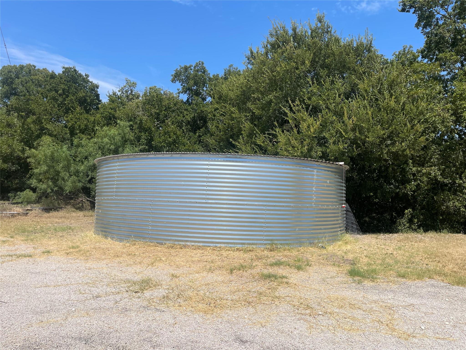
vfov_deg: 54.9
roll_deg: -1.6
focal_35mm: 25
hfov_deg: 69.4
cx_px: 233
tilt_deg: +3.6
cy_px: 175
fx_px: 337
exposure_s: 1/4717
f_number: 1.6
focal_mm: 5.1
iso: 32
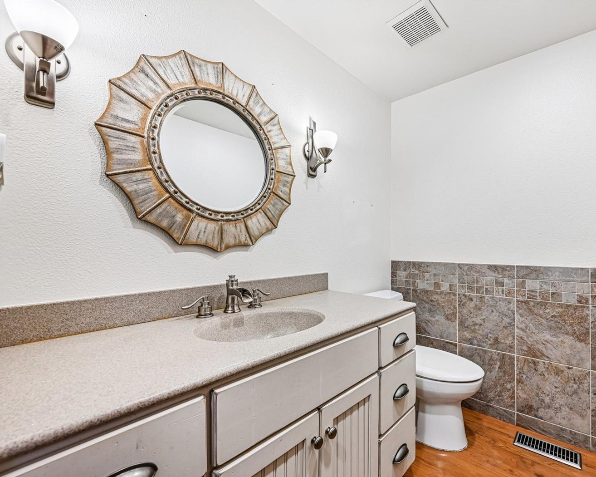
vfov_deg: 80.4
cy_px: 240
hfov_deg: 92.3
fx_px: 282
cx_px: 348
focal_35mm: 16
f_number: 8
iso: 400
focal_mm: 14
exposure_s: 1/13
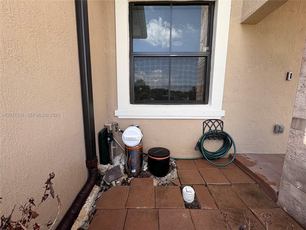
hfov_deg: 102.1
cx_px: 153
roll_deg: -0.1
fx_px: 124
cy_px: 115
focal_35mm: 14
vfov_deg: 85.7
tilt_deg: -7.7
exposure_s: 1/337
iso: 40
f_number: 2.2
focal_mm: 2.22
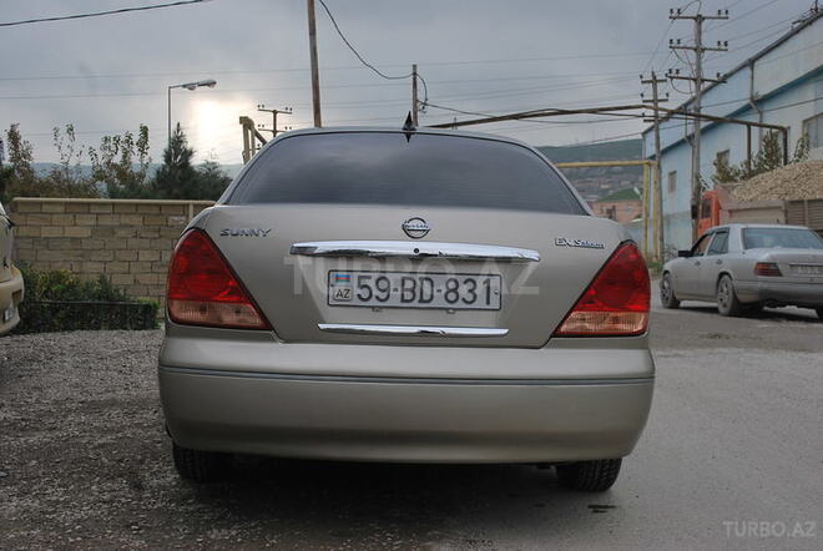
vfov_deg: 28.2
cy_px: 276
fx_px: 1099
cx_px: 412
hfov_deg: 41.1
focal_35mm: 48
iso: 100
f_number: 6.3
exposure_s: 1/160
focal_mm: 32
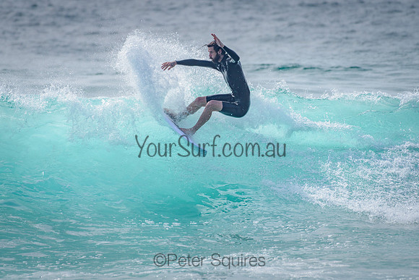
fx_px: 7136
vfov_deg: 2.2
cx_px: 193
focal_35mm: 613
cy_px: 108
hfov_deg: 3.4
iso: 140
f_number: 5.6
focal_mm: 500
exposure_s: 1/2000
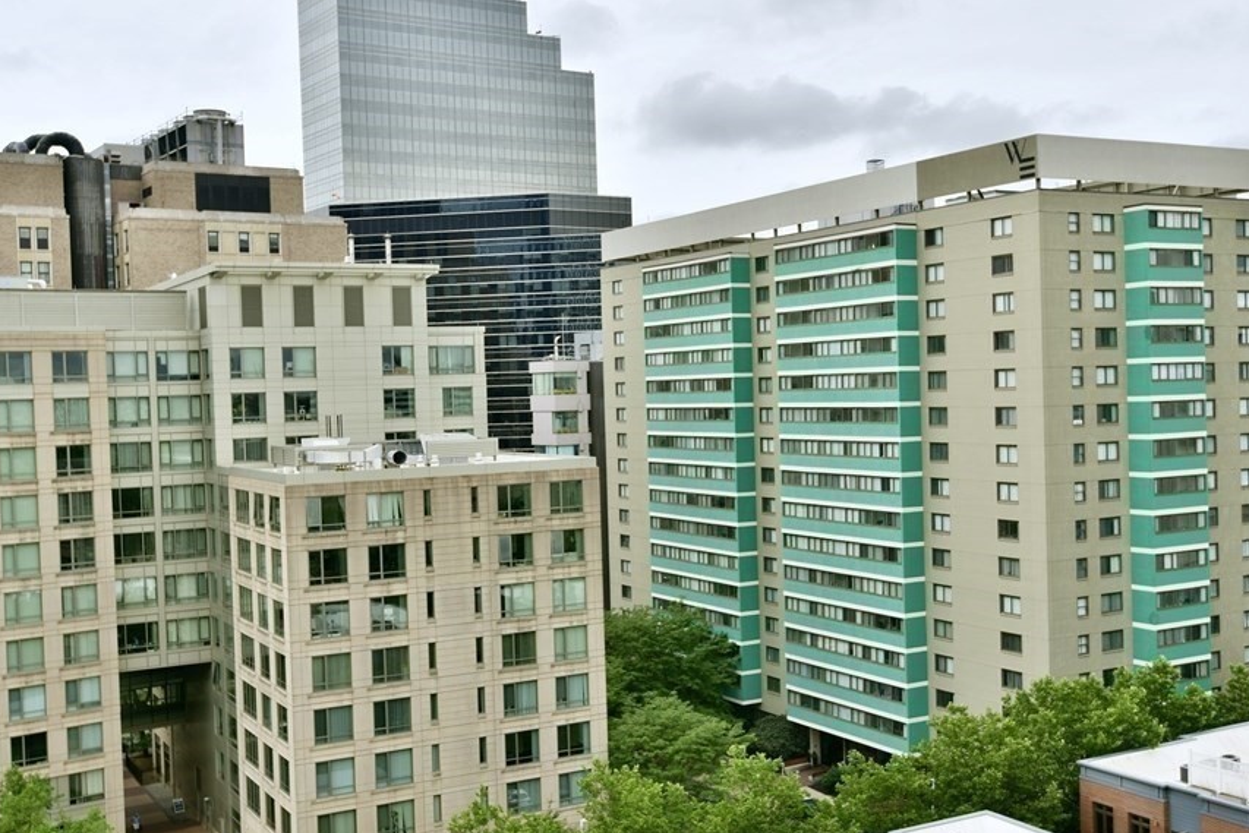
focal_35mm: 42
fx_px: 1457
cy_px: 428
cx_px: 644
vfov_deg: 31.9
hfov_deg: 46.4
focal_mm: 35
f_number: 7.1
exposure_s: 1/200
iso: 100
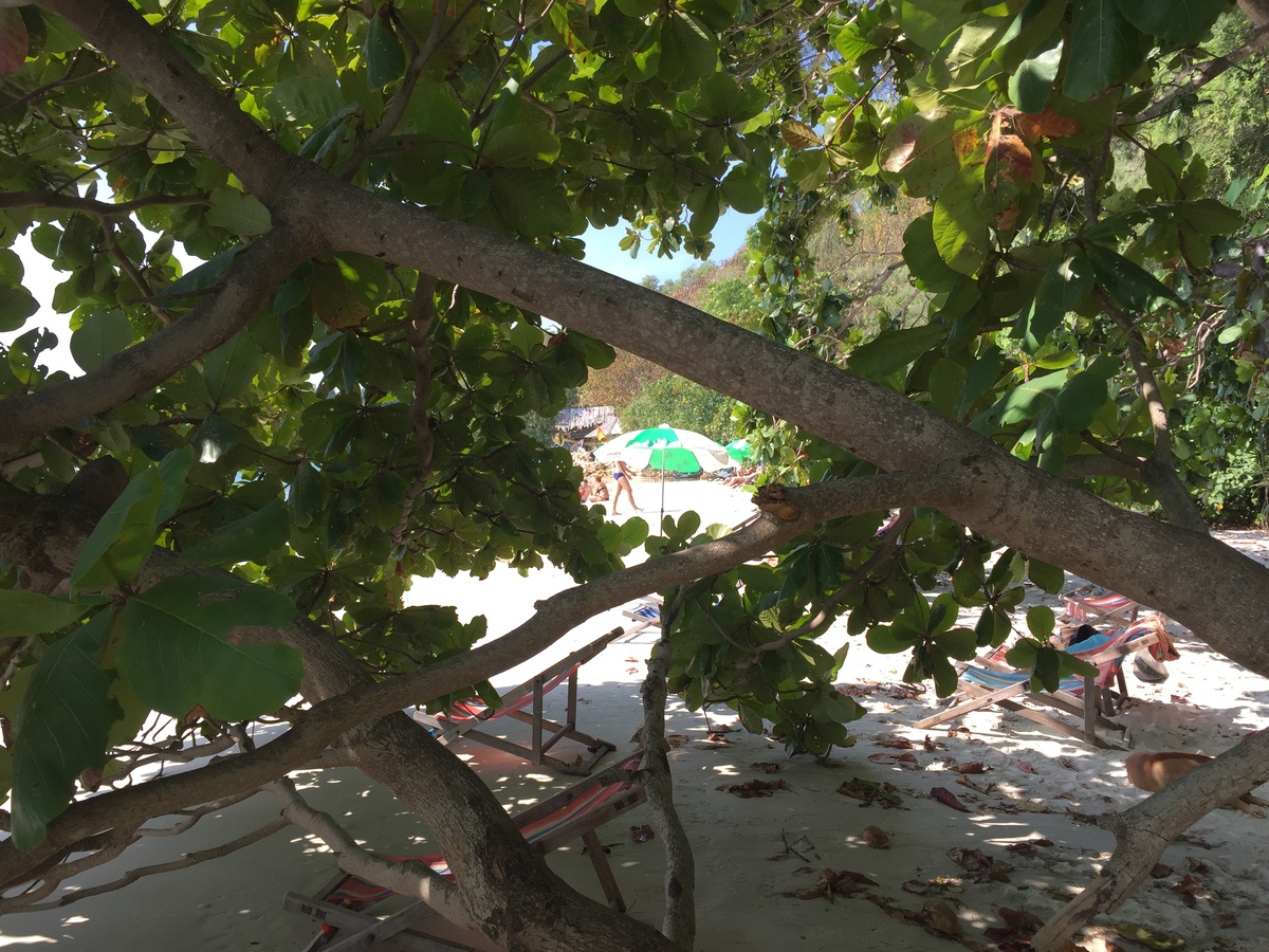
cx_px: 634
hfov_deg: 61.7
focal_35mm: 29
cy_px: 476
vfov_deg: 48.2
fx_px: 1063
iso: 32
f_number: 2.2
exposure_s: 1/694
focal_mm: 4.15
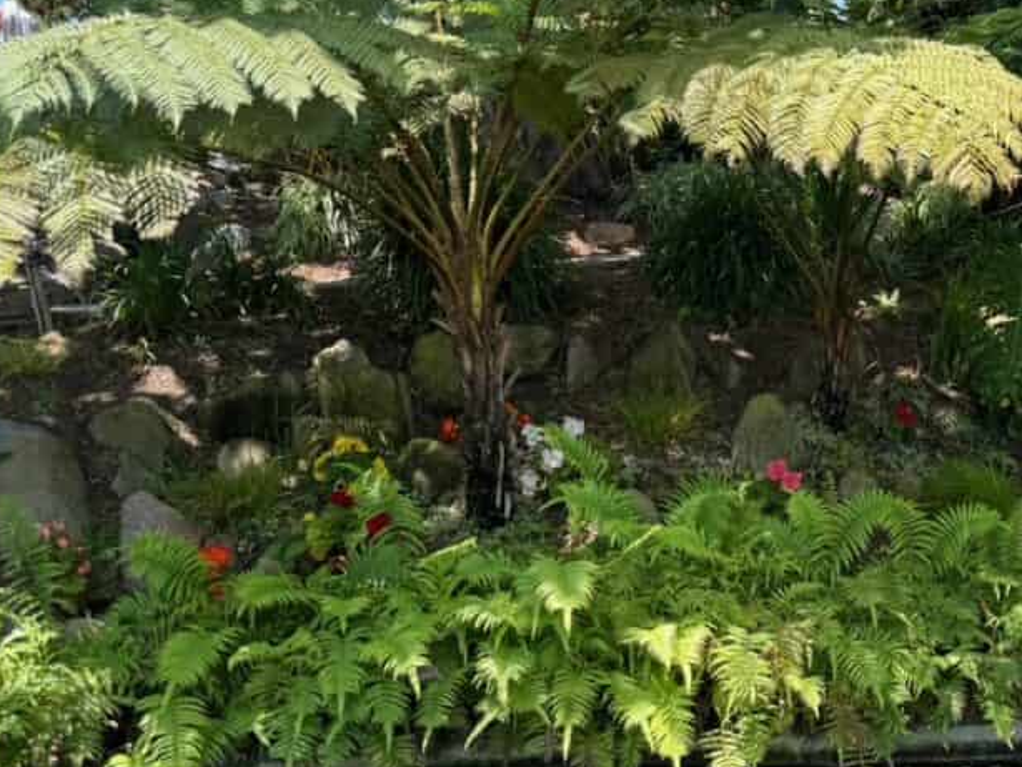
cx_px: 757
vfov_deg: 34.7
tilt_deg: -15.8
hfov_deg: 45.3
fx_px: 1181
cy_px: 627
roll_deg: +1.5
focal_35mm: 40
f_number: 1.78
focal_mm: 6.76
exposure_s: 1/488
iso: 80
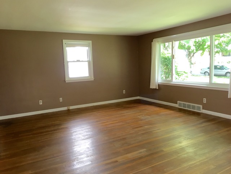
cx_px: 116
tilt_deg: -4.8
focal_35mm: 29
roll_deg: +1.6
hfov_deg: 61.7
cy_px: 87
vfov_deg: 48.2
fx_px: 194
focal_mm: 4.15
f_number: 2.2
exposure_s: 1/30
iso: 64
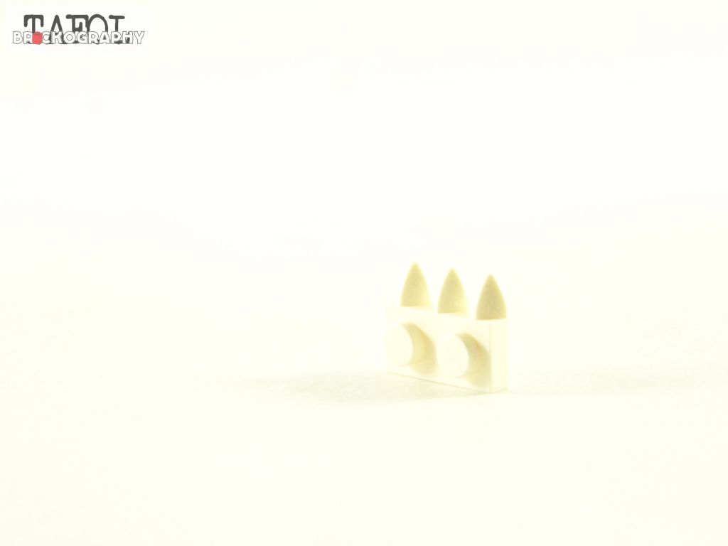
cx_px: 364
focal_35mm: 94
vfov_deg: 15.7
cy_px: 273
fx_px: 1977
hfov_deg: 20.9
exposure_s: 1/60
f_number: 3.2
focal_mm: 15.6
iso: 400
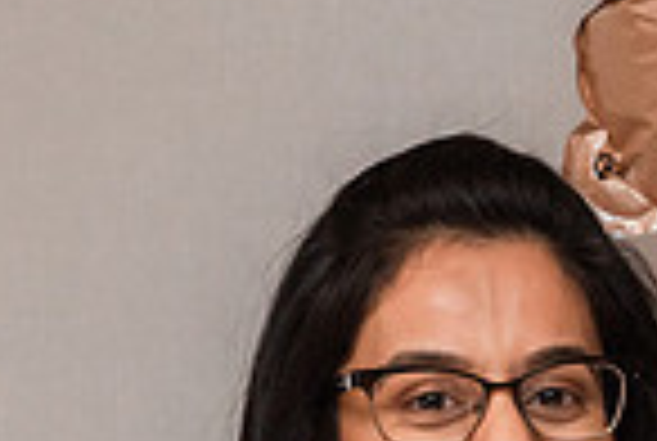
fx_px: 3877
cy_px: 737
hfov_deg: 9.4
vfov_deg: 6.4
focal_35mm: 212
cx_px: 1055
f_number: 4
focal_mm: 50
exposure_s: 1/160
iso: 2500
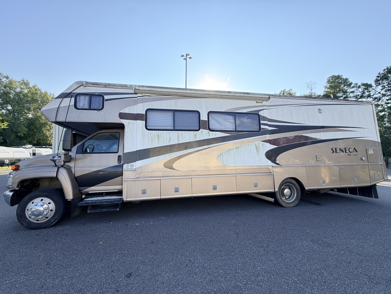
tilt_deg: -0.3
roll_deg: +0.1
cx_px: 196
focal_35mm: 14
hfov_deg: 102.1
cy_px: 147
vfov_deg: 85.7
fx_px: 158
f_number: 2.2
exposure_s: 1/502
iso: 50
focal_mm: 2.22
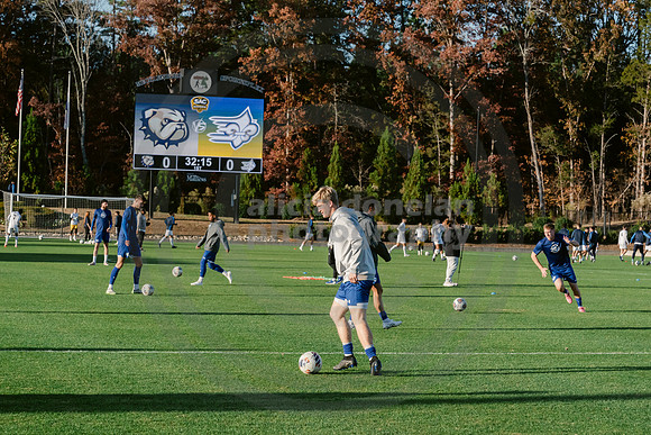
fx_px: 1899
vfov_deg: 13.0
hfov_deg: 19.5
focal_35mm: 105
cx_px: 326
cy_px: 218
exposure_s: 1/2000
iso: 1250
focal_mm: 105
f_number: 9
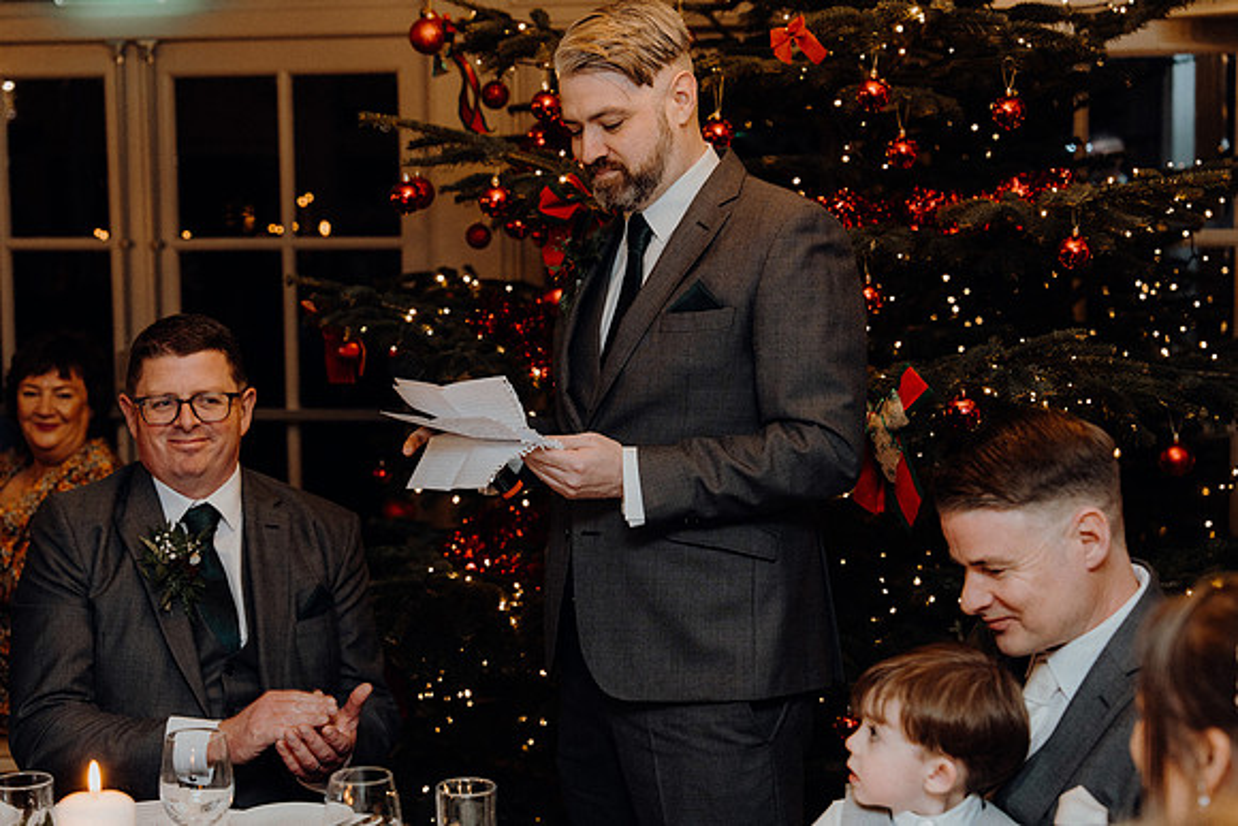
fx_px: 2133
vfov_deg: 21.9
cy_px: 413
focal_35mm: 62
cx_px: 619
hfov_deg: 32.4
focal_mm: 62
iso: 2500
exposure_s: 1/160
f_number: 3.5
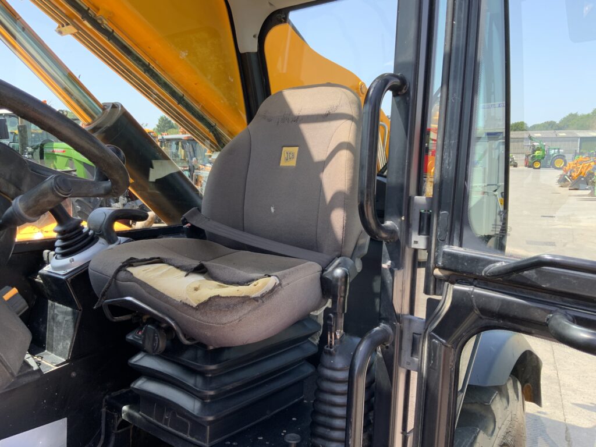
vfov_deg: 48.2
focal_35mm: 29
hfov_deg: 61.7
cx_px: 298
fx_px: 499
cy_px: 224
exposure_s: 1/212
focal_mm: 3
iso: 16
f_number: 1.8
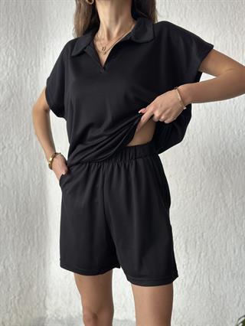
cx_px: 122
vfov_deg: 39.6
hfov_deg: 30.3
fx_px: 453
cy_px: 163
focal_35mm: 48
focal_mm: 6.86
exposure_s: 1/60
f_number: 1.78
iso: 160
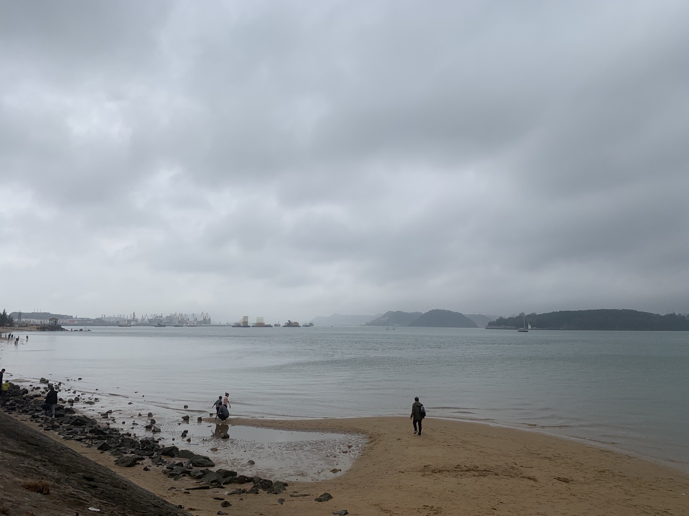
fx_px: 518
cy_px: 258
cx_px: 344
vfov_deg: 53.1
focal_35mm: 26
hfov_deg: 67.3
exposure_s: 1/4274
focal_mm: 4.25
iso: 25
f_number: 1.8
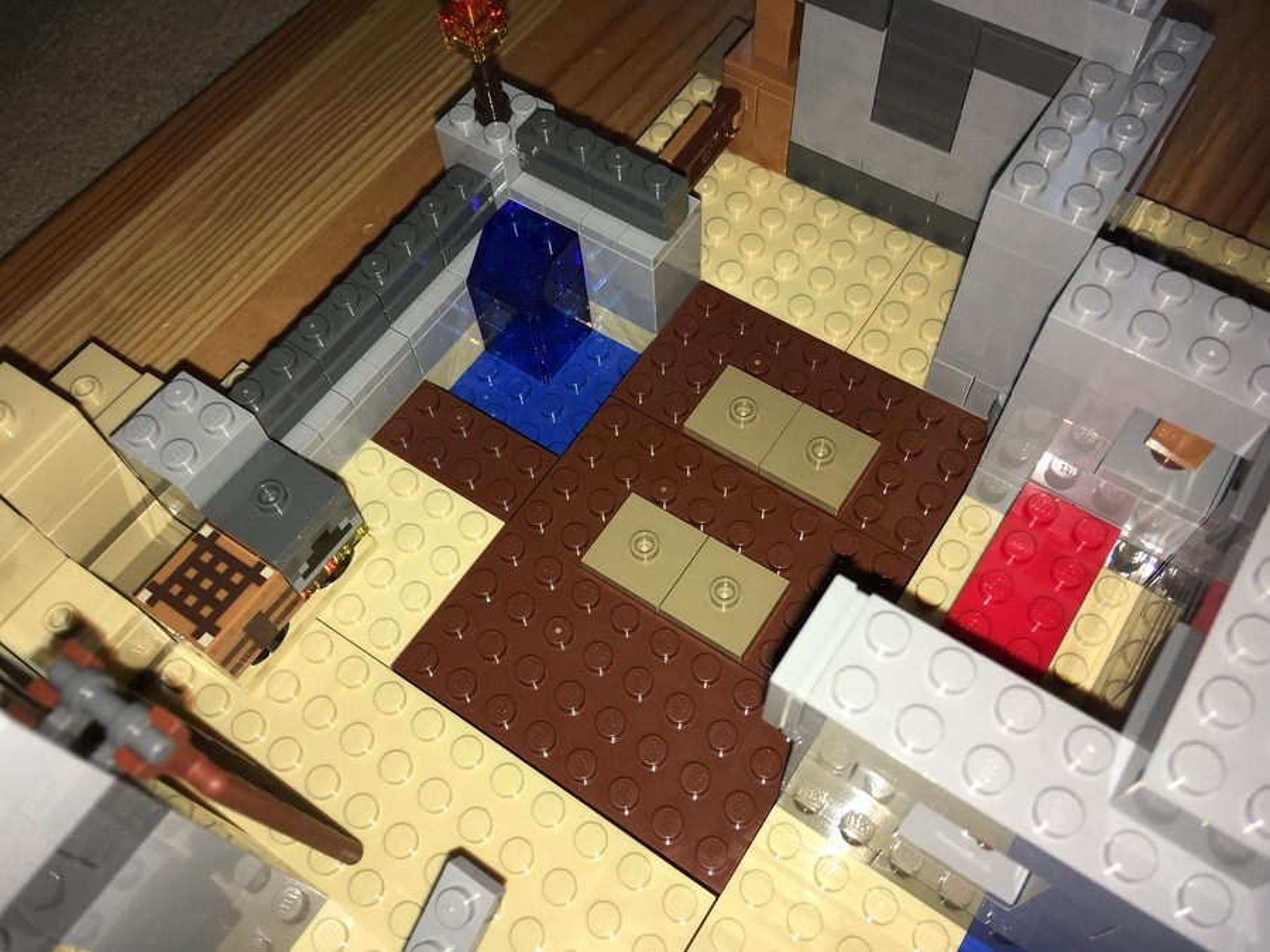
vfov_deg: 48.2
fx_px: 1064
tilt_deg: -62.1
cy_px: 476
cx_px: 635
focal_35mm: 29
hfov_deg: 61.7
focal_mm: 4.15
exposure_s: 1/105
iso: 25
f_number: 2.2
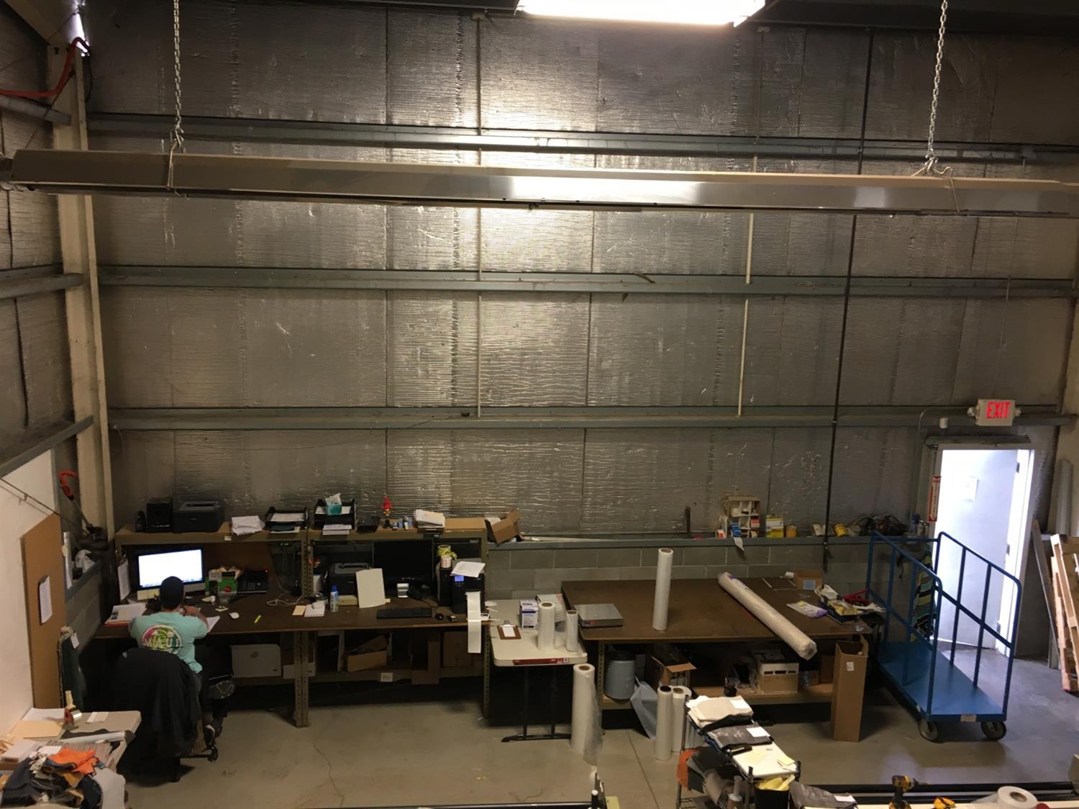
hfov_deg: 61.7
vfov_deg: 48.2
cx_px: 540
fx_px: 904
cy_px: 404
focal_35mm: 29
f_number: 2.2
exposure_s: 1/30
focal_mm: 4.15
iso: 64
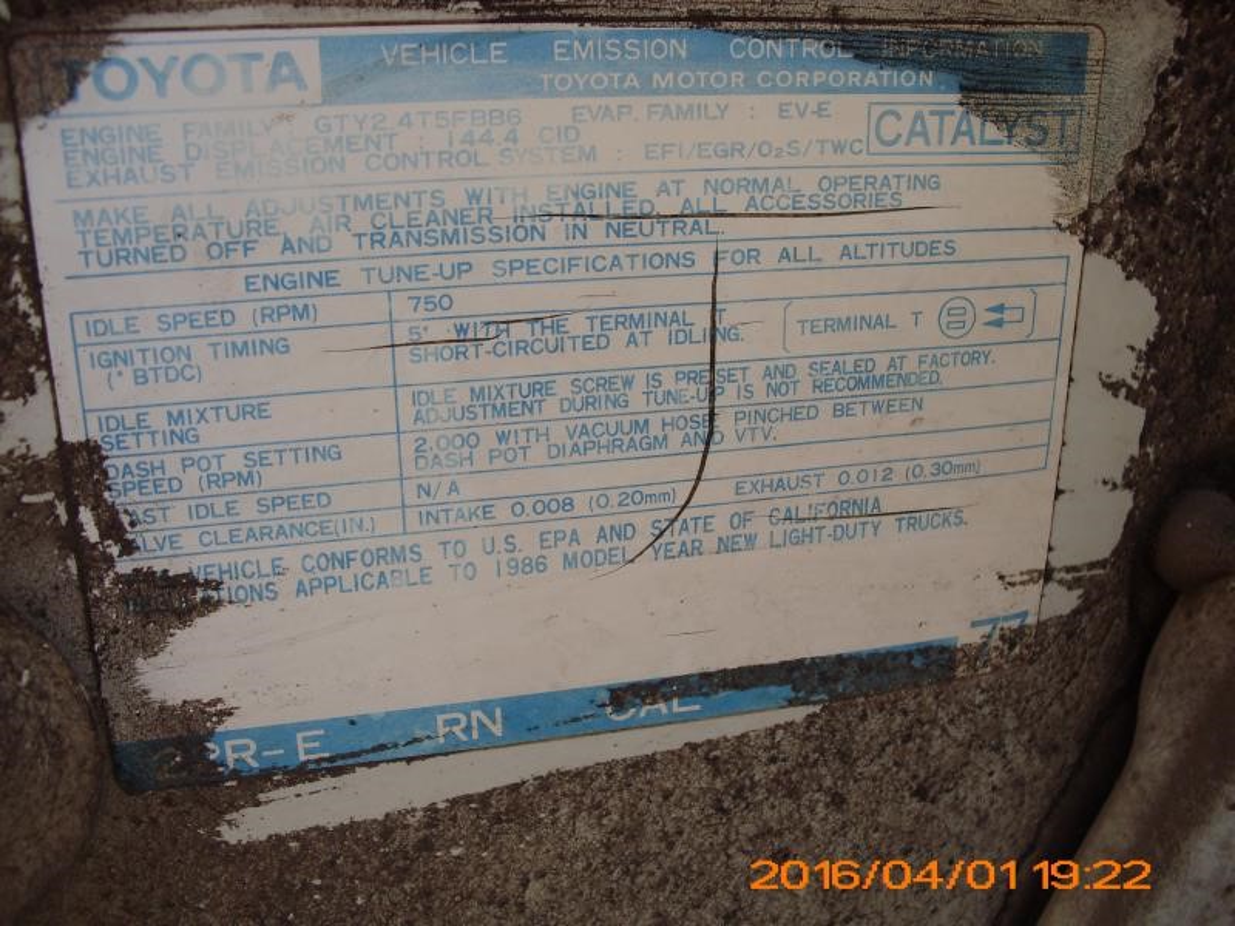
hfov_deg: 51.4
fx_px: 1284
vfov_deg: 39.7
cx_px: 618
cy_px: 463
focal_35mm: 36
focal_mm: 6.3
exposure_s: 1/640
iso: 80
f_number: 3.1
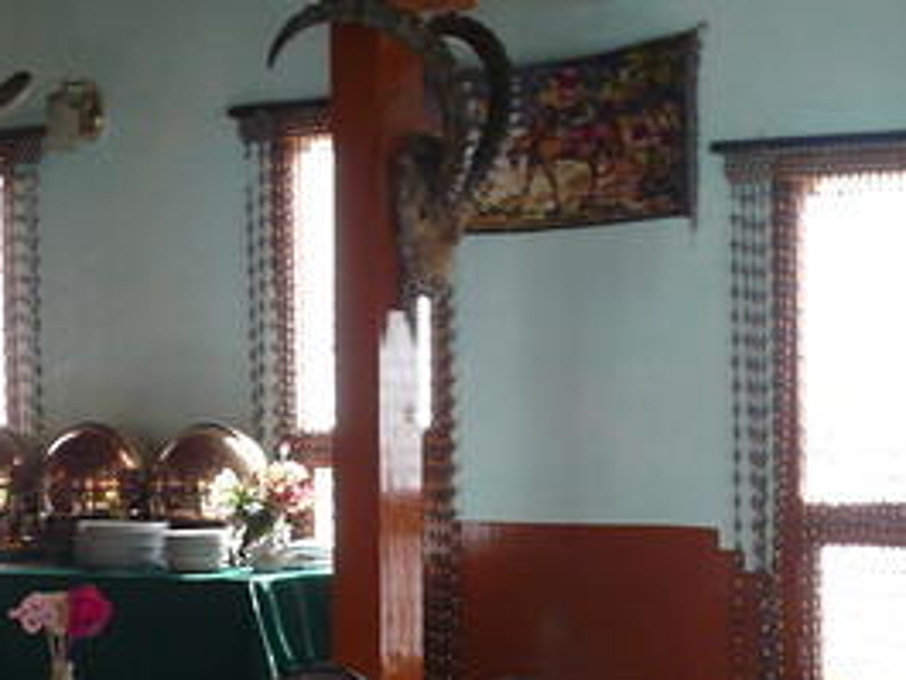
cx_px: 424
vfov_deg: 13.3
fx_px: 2907
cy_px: 547
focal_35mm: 111
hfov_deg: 17.7
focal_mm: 7.5
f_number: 3.5
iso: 100
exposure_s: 1/20
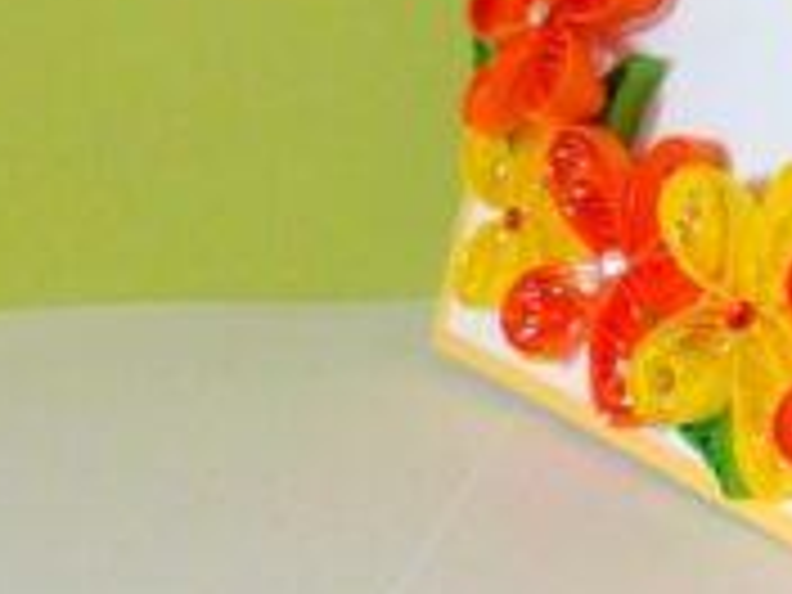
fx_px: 1945
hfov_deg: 20.9
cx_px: 1035
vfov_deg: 17.2
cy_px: 76
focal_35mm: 85
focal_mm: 4.5
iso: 320
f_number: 2.8
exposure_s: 1/60
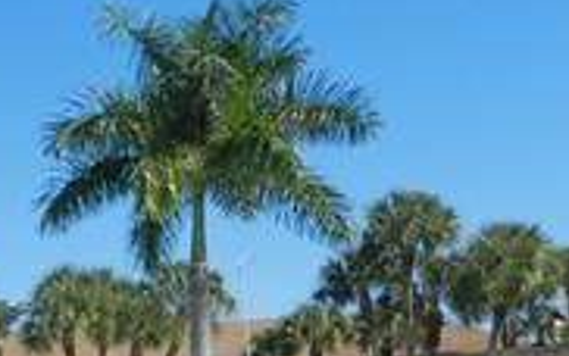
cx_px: -94
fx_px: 1443
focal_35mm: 93
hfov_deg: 21.0
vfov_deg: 13.7
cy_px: 415
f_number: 3.5
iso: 160
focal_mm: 4.5
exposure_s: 1/1600
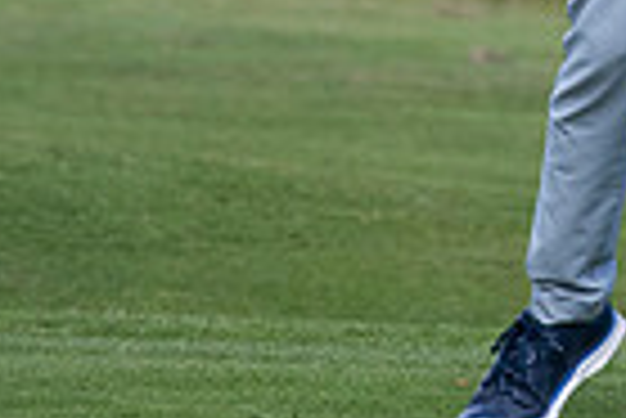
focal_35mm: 2626
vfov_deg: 0.5
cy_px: -416
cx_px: 874
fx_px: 45710
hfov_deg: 0.8
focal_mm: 420
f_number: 5.6
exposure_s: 1/1600
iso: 800
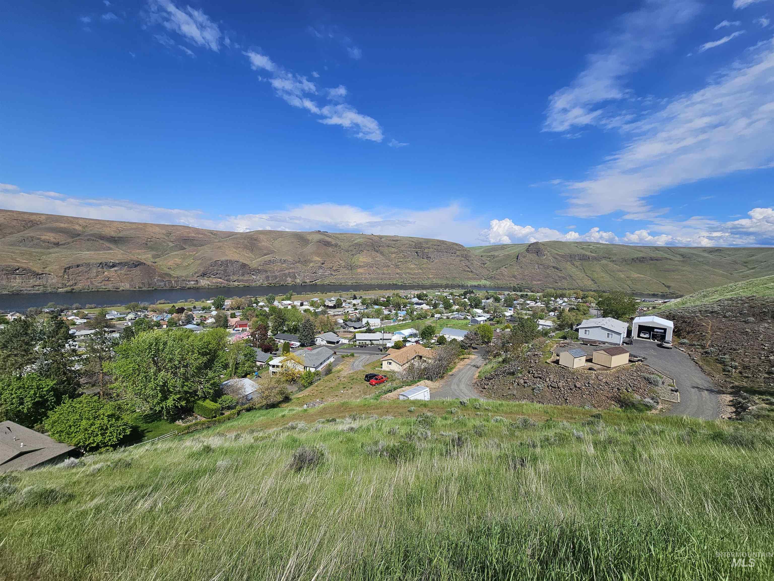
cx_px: 387
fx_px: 291
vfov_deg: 89.9
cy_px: 290
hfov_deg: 106.2
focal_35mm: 13
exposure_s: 1/3829
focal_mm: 2.2
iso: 50
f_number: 2.2
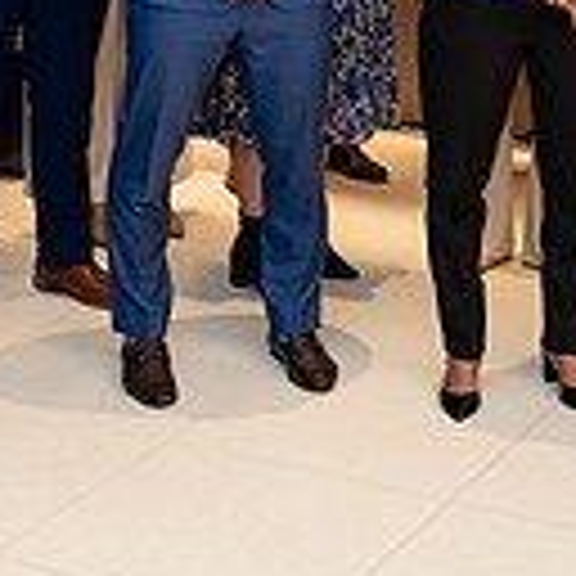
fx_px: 2033
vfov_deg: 15.6
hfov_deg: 16.1
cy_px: -90
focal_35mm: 108
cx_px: 248
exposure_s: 1/200
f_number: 3.2
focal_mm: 28
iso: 500
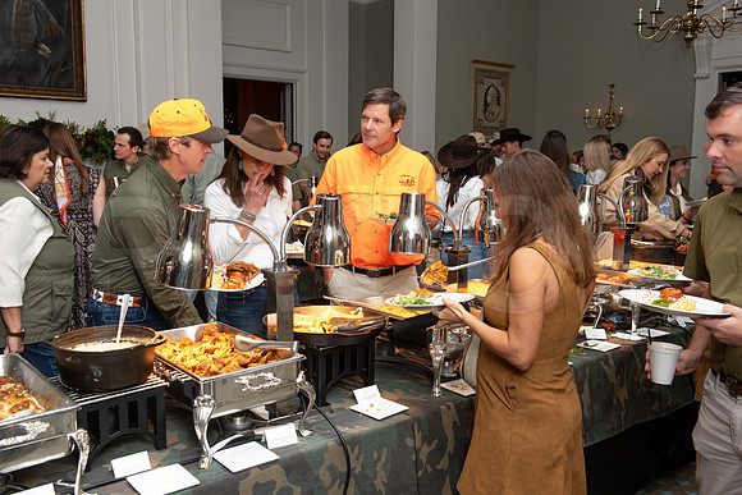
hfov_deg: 55.0
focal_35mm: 35
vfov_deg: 38.3
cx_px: 371
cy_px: 248
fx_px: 713
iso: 3200
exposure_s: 1/125
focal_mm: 34
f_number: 10
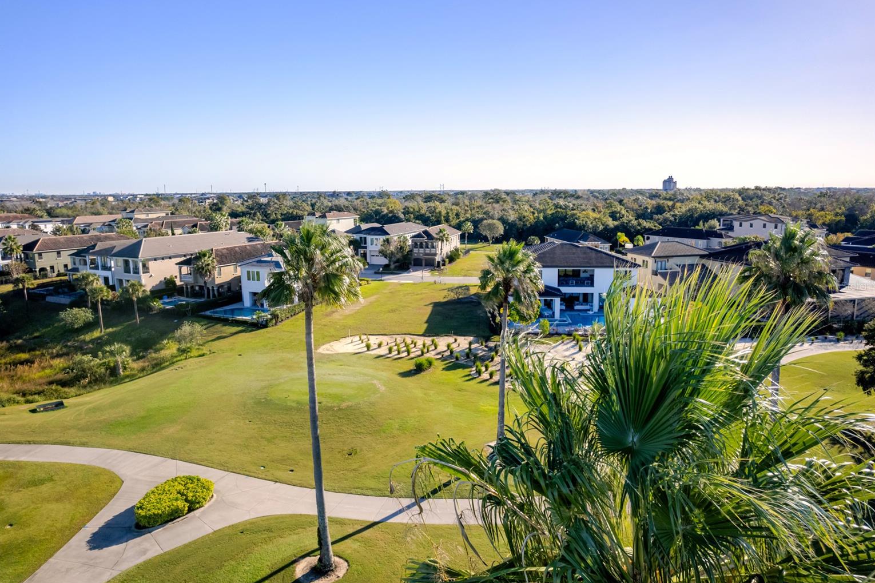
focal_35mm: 23
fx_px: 559
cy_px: 285
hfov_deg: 76.1
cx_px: 435
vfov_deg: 55.1
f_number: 2.8
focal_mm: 8.4
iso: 100
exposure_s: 1/80
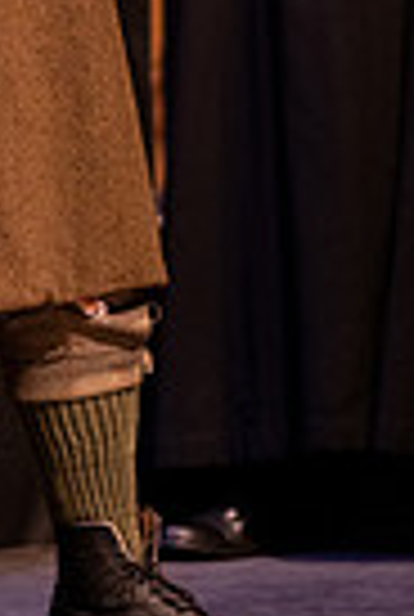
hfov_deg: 5.0
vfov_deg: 7.4
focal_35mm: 275
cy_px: -175
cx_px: -189
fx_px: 4720
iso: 1000
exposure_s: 1/250
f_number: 1.2
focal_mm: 56
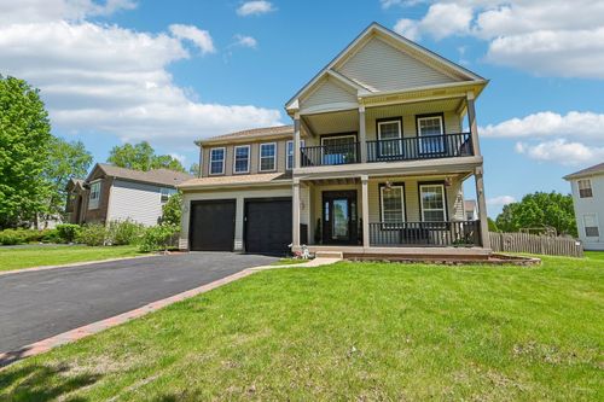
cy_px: 201
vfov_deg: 73.7
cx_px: 302
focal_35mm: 16
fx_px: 268
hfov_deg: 96.8
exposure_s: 1/250
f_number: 13
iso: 400
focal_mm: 16
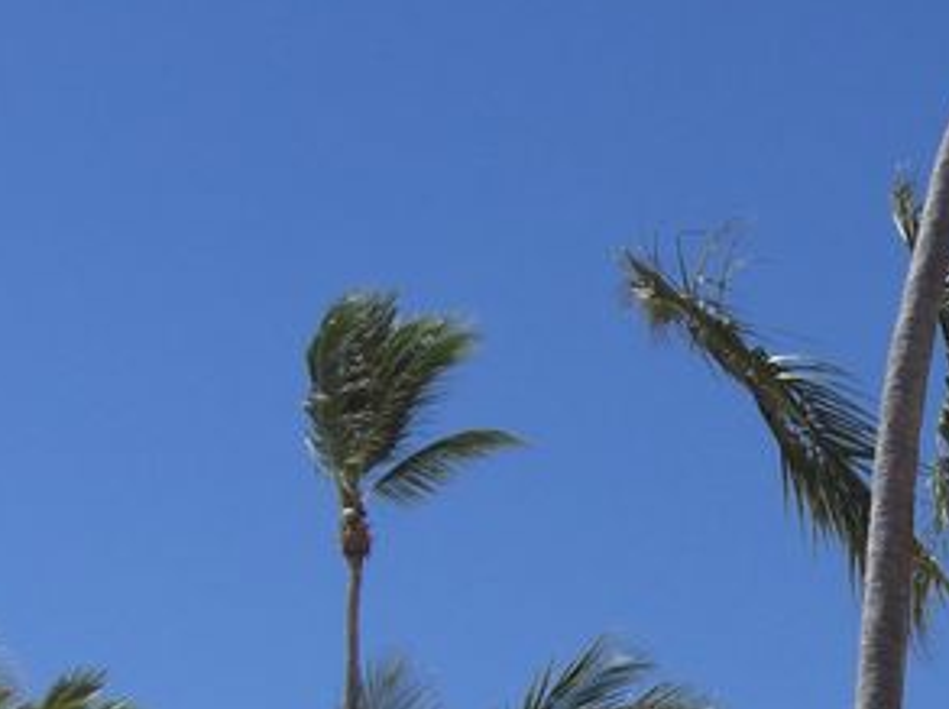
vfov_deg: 11.0
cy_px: 790
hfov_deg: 14.6
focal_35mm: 133
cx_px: 965
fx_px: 3642
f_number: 8
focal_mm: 6.2
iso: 64
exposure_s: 1/250
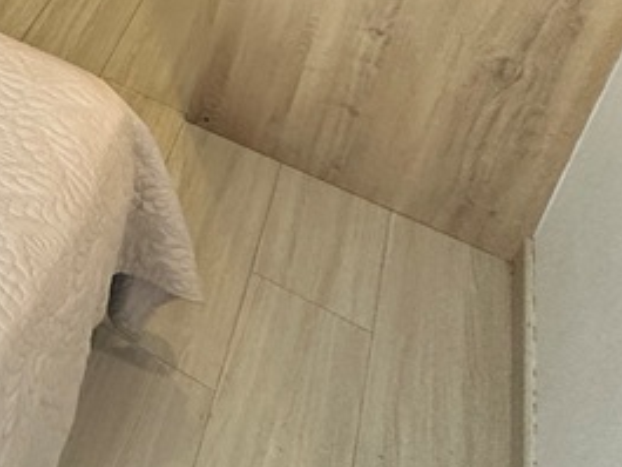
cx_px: -430
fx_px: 971
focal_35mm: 54
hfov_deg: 23.4
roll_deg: +0.5
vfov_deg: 21.3
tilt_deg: -21.0
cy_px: -291
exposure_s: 1/99
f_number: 2.2
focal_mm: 2.22
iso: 250
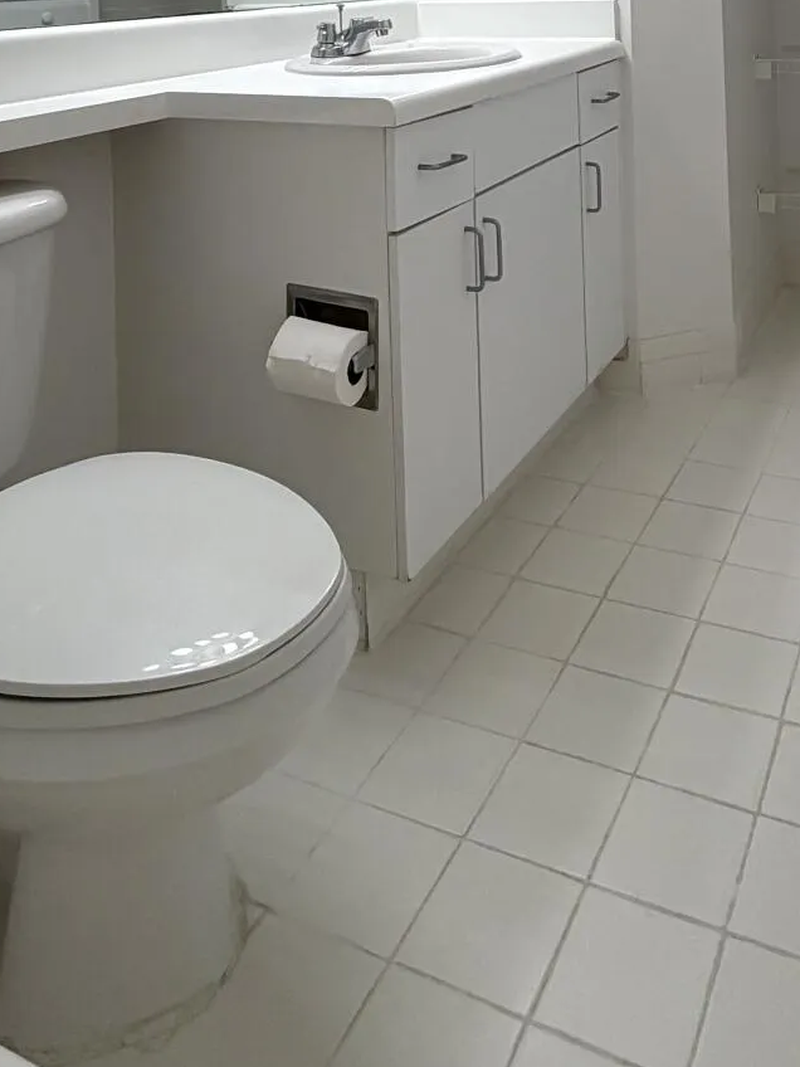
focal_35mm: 33
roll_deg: +1.2
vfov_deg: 45.3
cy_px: -36
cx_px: 567
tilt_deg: -0.2
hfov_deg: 42.0
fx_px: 1017
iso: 100
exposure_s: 1/120
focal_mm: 2.22
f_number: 2.2
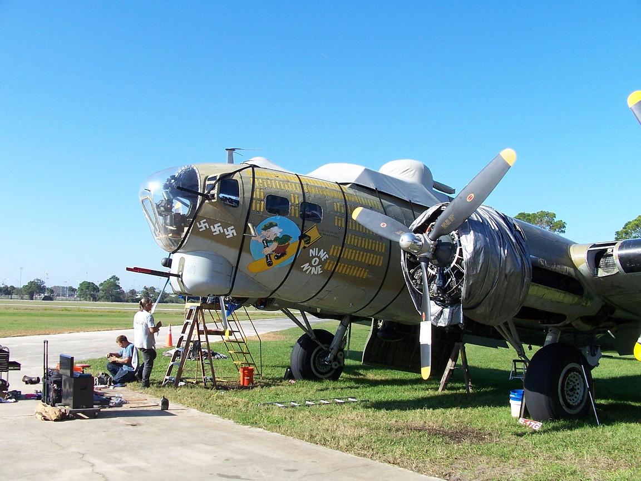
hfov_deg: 52.6
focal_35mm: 35
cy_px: 240
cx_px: 320
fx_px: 648
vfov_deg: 40.7
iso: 80
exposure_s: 1/350
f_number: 4
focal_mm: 6
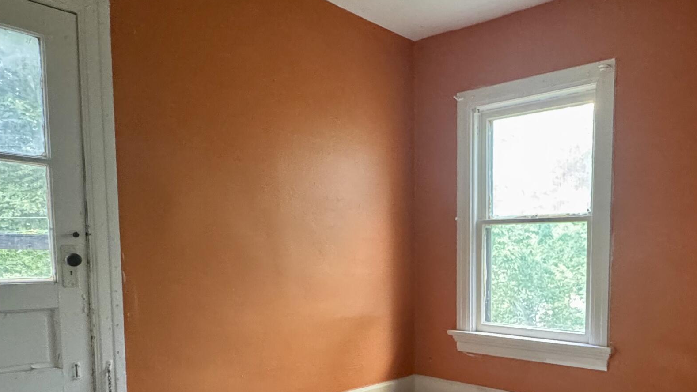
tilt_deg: -6.5
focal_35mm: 29
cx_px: 501
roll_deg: +0.2
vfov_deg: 39.0
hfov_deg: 63.1
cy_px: 301
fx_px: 536
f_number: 2.2
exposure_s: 1/60
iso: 800
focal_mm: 2.22
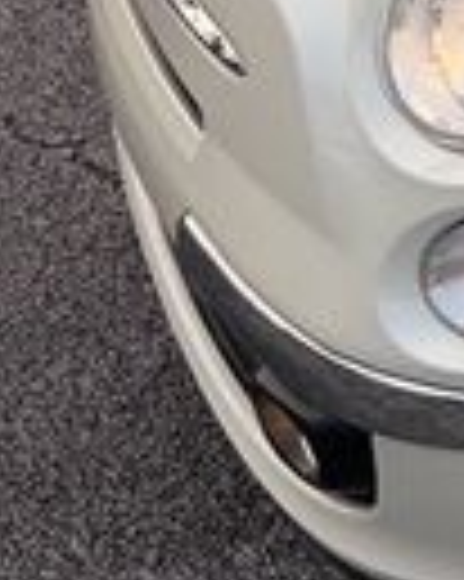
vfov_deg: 15.5
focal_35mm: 116
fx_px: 1994
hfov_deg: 10.1
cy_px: -234
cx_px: 1351
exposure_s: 1/878
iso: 80
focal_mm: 6.76
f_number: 1.78
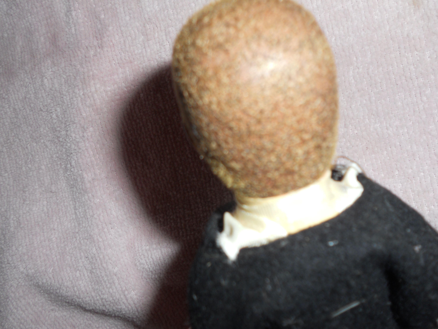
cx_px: 219
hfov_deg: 56.8
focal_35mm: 32
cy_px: 164
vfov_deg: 44.2
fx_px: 405
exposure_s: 1/25
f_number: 8.8
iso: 80
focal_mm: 5.8
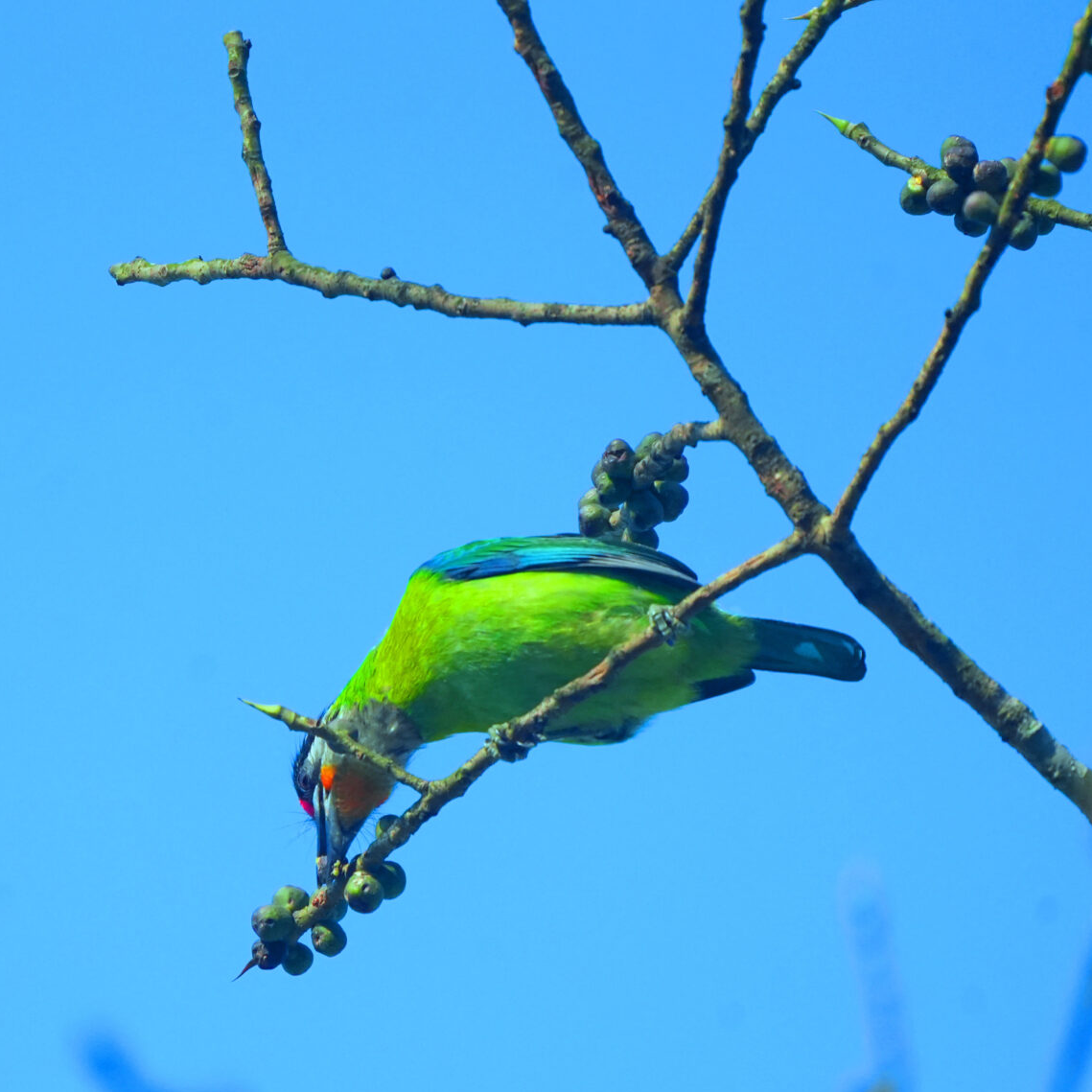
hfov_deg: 1.8
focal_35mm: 955
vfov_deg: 1.8
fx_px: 34084
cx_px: 373
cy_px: 711
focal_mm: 500
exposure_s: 1/4000
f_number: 6.7
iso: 3200
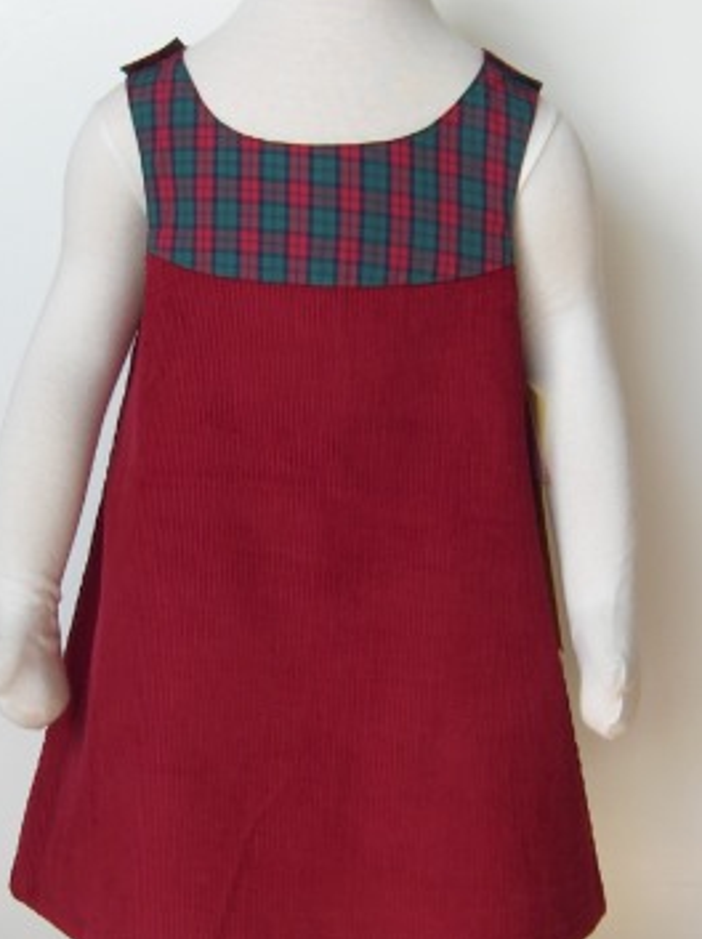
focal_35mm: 44
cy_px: 420
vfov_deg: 42.9
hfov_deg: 32.8
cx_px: 335
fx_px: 1192
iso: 100
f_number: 2.8
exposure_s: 1/182
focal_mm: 8
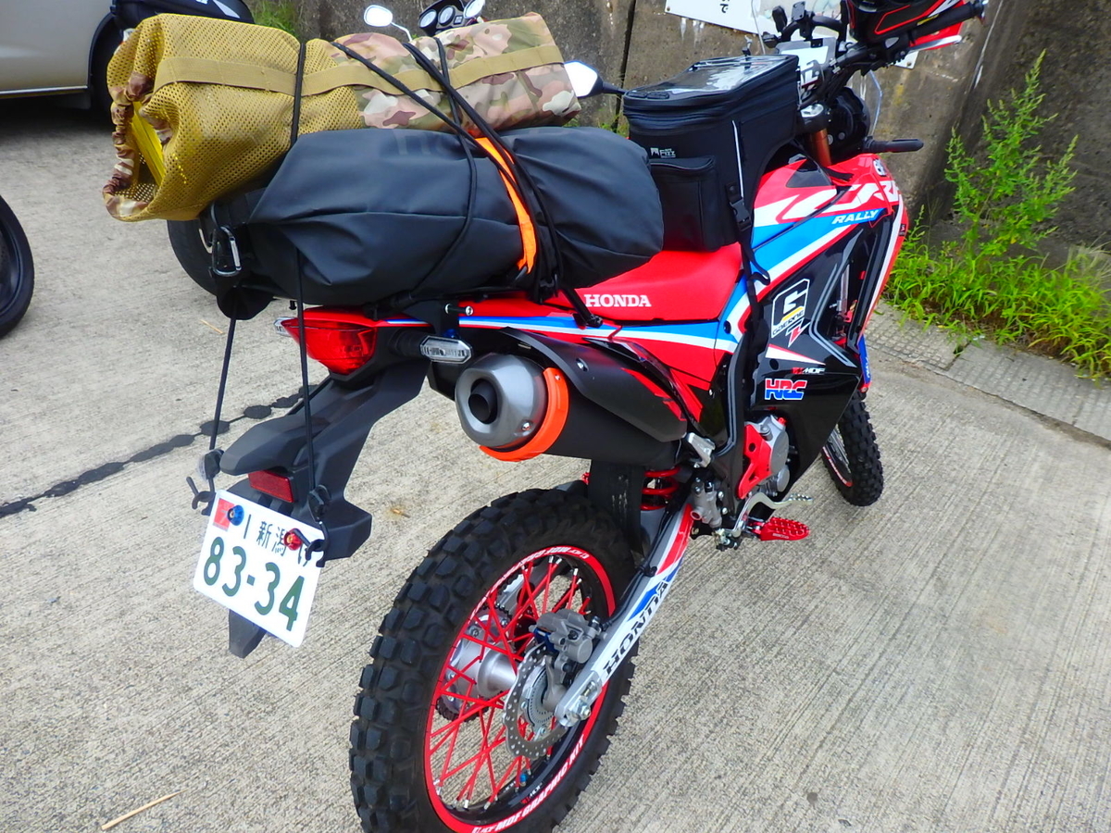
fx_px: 802
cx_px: 556
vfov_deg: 54.9
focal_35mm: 25
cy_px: 416
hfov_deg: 69.4
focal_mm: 4.5
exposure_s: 1/800
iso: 125
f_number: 3
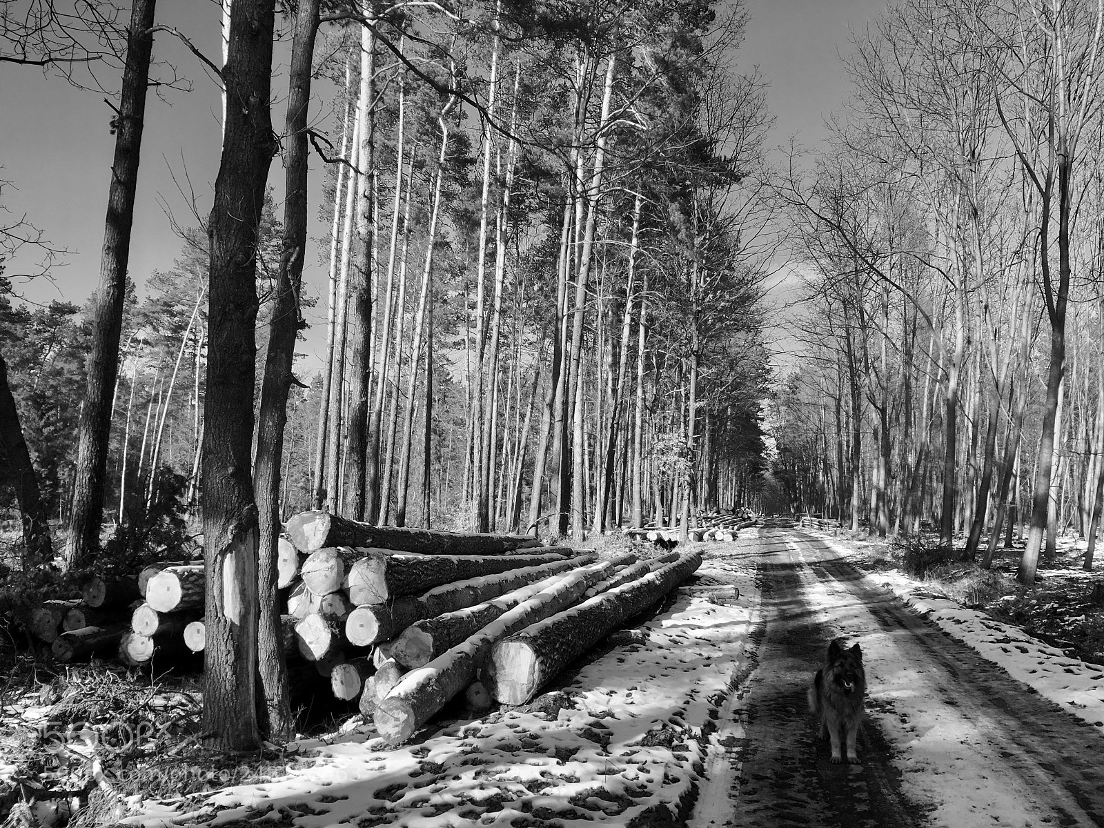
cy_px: 414
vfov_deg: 48.2
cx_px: 552
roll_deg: -0.1
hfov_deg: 61.7
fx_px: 925
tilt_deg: +7.0
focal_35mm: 29
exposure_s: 1/680
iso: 25
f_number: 2.2
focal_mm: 4.15
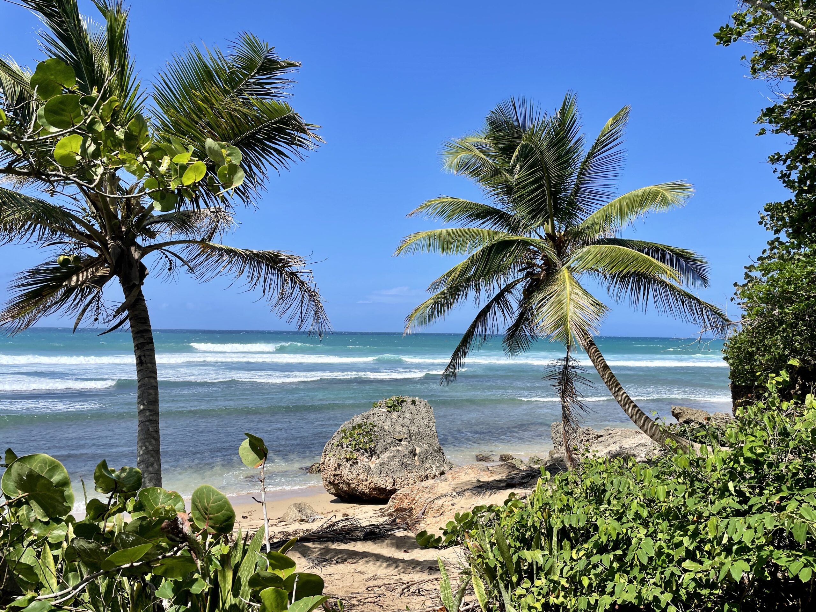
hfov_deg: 67.3
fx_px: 613
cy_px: 306
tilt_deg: +3.0
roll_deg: -1.2
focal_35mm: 26
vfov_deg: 53.1
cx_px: 408
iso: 32
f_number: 1.6
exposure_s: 1/3509
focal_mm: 4.2
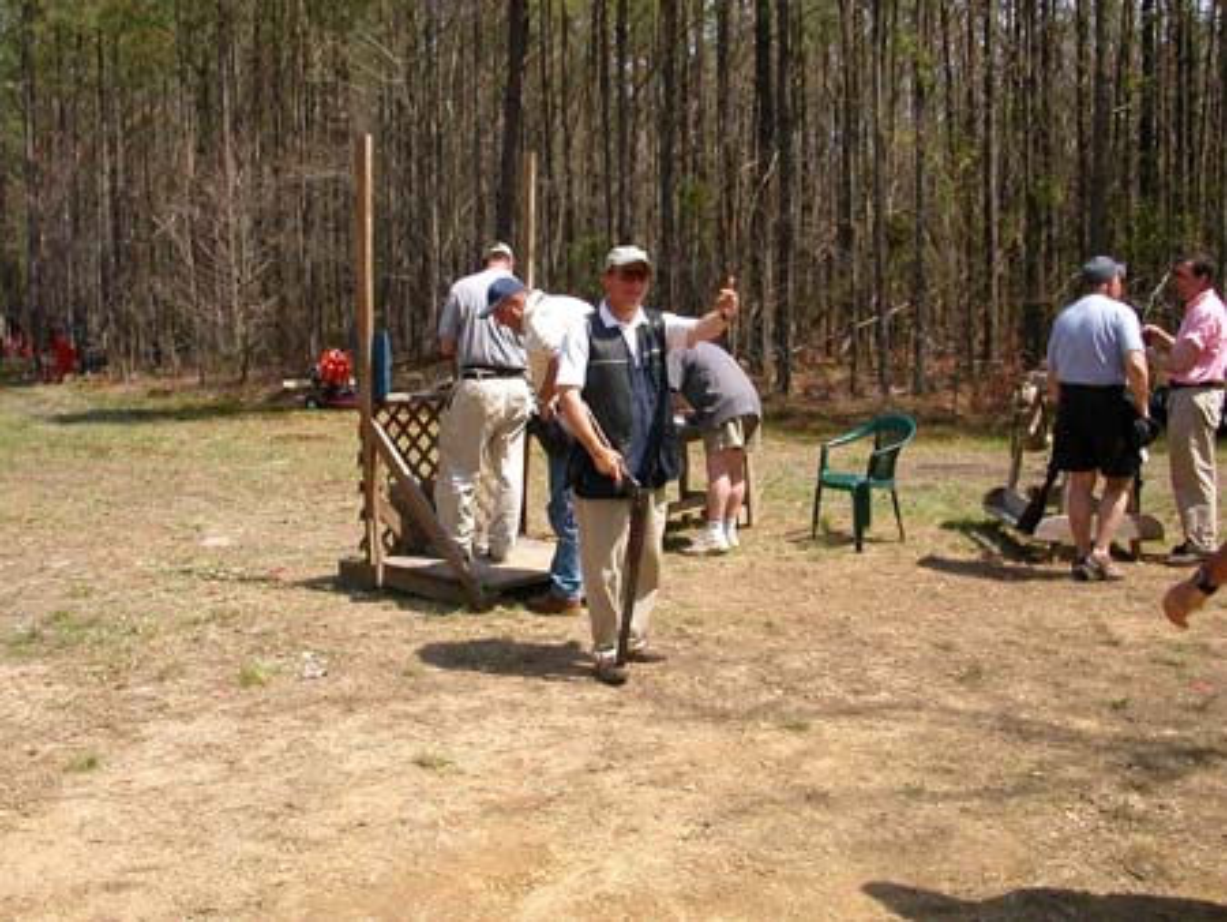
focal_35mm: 37
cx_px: 614
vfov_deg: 38.7
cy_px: 461
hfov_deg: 50.1
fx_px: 1312
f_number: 4.5
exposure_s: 1/389
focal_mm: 5.6
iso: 100
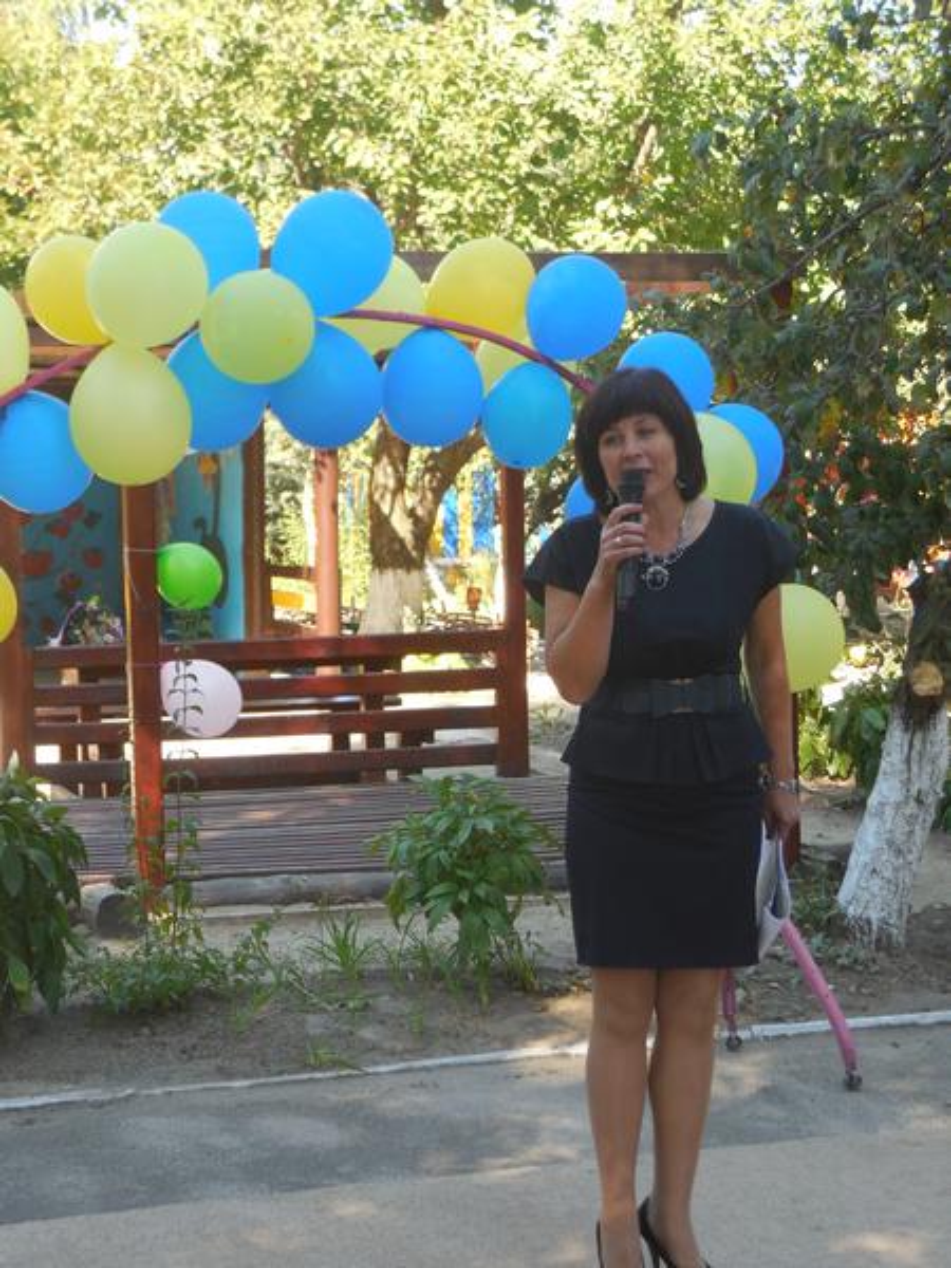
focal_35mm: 81
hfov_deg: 18.2
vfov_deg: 24.1
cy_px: 634
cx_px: 476
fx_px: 2967
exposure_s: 1/100
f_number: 4.6
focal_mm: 14.5
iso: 125
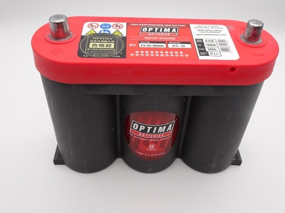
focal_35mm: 37
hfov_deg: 50.1
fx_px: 304
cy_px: 96
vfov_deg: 38.6
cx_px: 152
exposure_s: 1/40
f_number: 4
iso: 125
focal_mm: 5.43
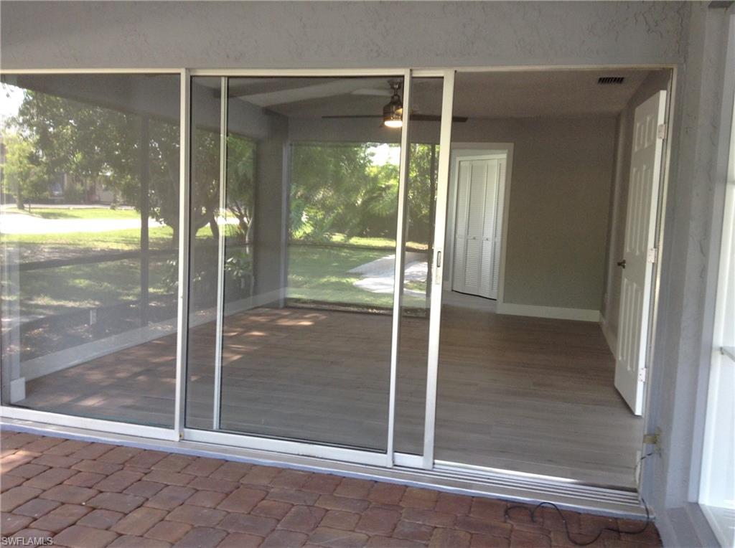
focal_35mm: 33
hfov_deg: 55.4
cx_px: 368
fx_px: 699
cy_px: 274
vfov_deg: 42.8
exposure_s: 1/24
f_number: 2.4
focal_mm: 3.3
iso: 40
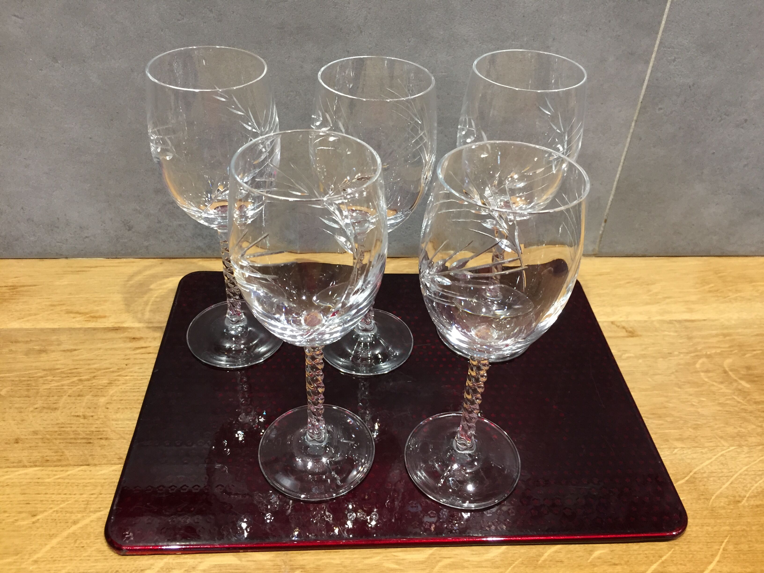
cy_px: 286
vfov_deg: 48.2
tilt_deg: -39.4
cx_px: 382
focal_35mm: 29
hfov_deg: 61.7
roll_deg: -2.6
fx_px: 640
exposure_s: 1/33
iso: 160
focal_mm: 4.15
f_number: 2.2
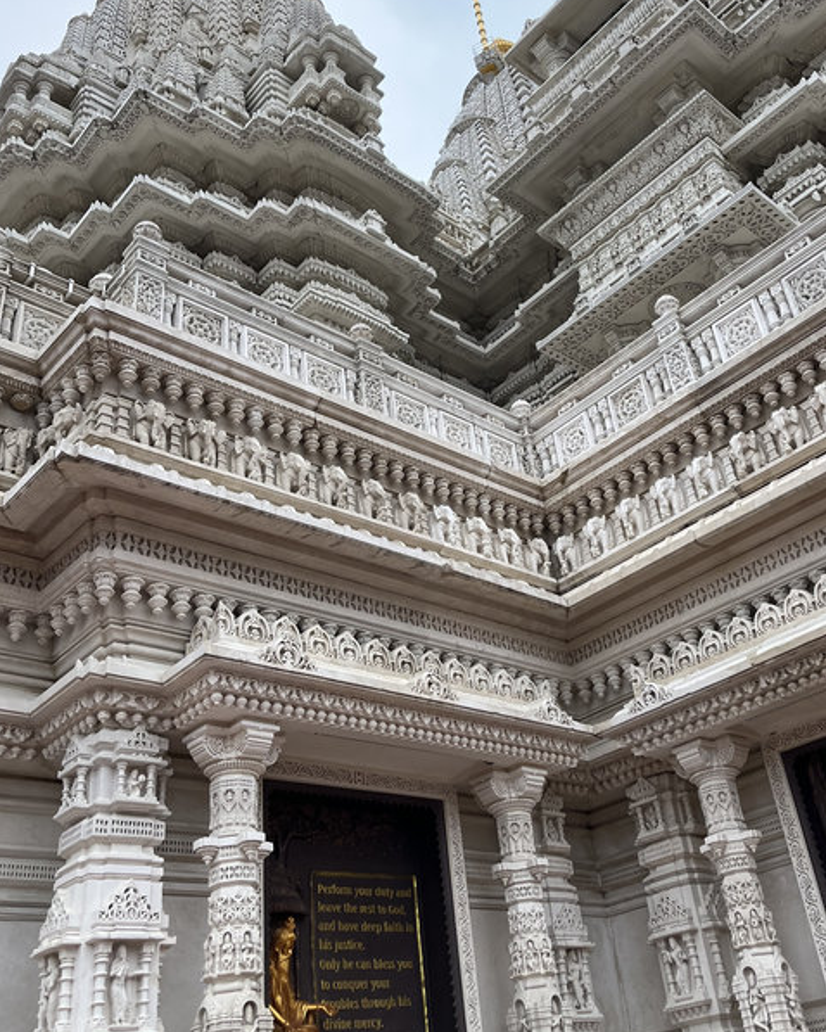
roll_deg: +8.7
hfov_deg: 43.3
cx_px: 473
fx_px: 1038
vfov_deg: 52.7
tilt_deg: +33.4
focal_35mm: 34
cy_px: 458
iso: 50
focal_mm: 5.1
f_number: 1.6
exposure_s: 1/1748
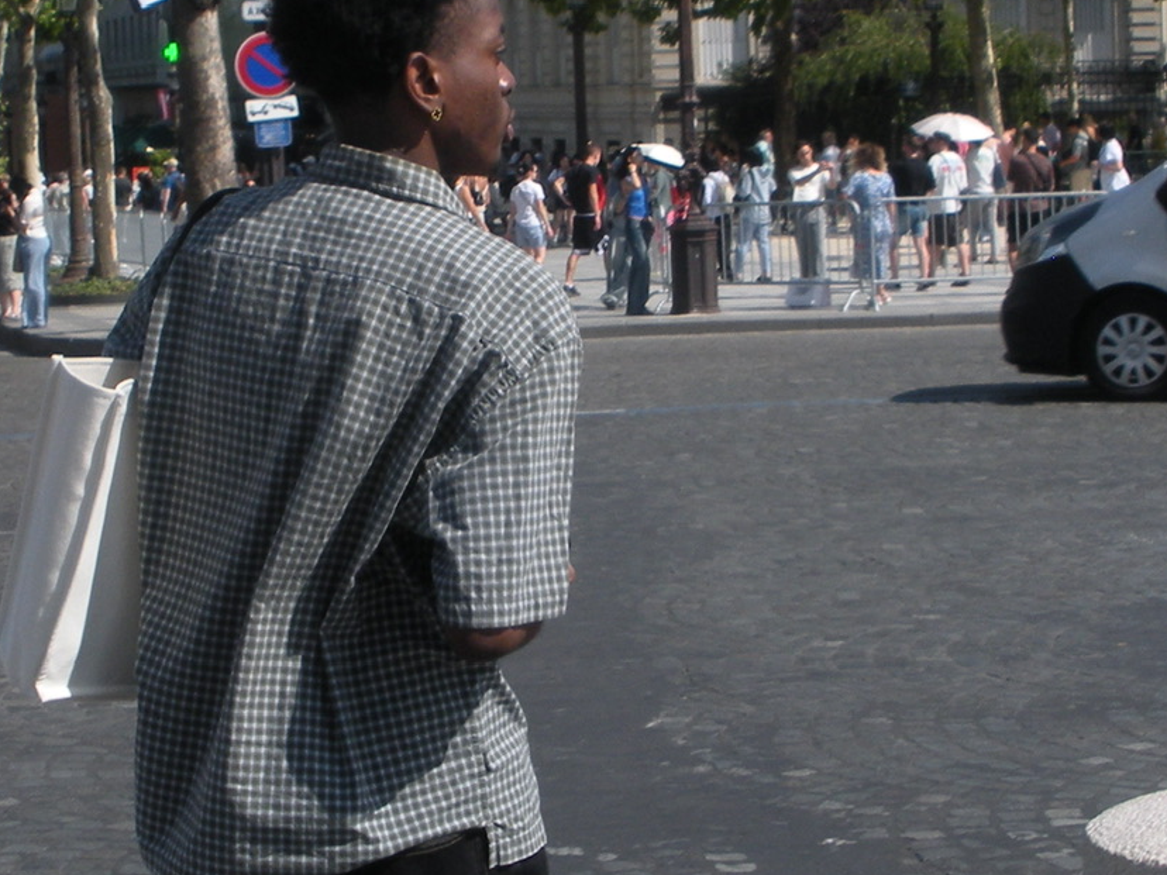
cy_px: 283
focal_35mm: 89
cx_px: 623
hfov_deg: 22.0
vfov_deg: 16.6
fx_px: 3000
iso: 64
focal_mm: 6.3
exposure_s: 1/332
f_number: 5.6
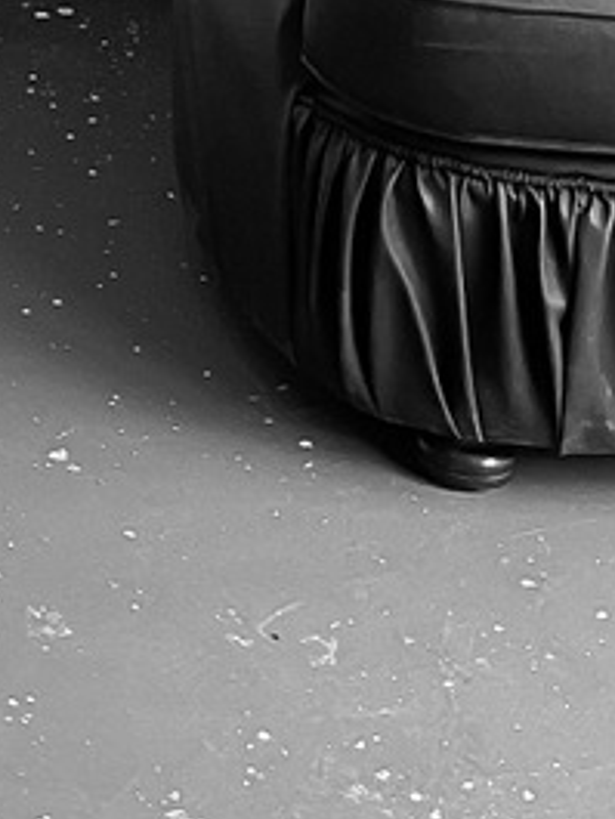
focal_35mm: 175
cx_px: -1109
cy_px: -380
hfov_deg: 7.6
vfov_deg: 10.9
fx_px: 4142
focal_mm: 3
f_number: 1.8
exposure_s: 1/120
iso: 32
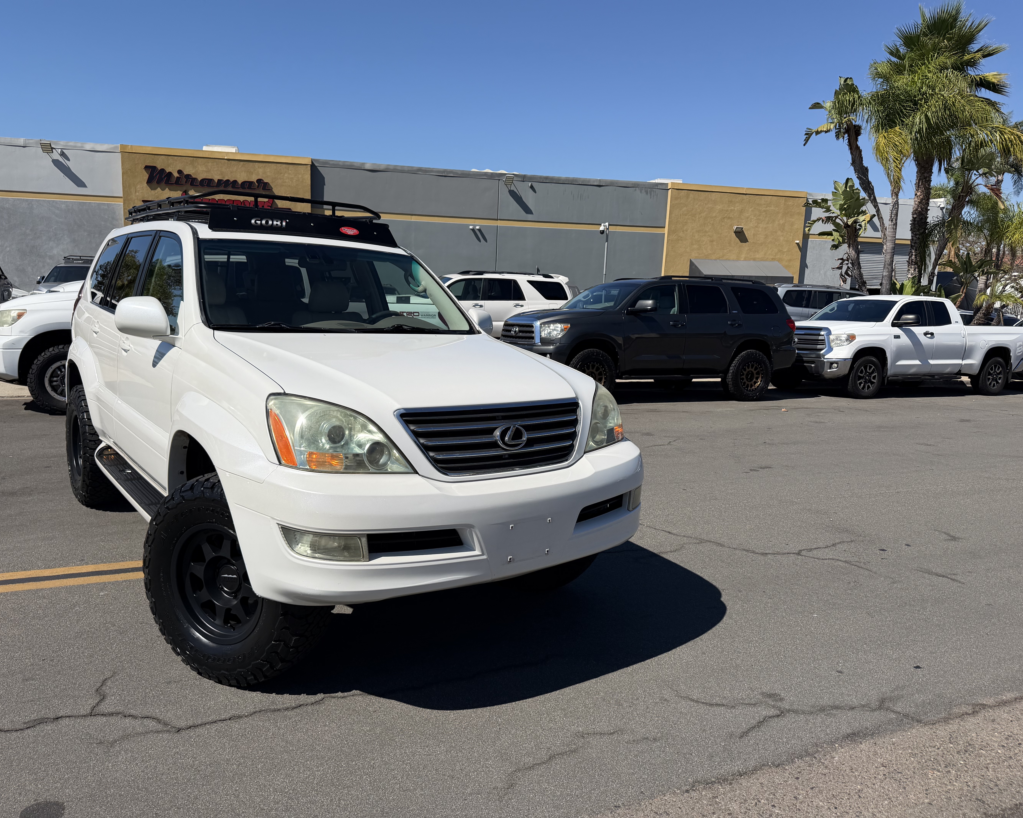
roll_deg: -1.7
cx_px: 479
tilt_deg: -6.8
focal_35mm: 25
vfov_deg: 56.8
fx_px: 757
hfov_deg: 68.0
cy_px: 409
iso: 80
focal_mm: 6.76
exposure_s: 1/8130
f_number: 1.78
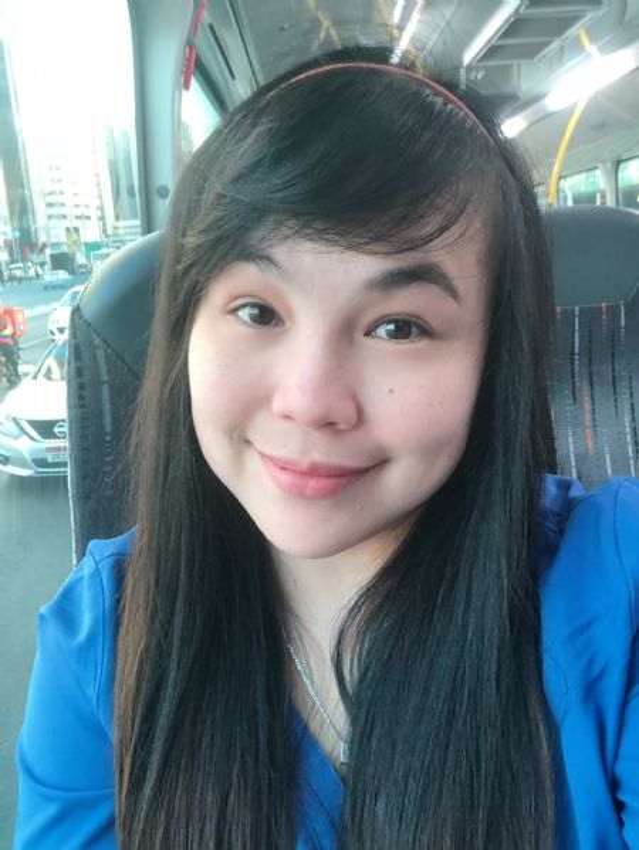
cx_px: 320
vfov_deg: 56.8
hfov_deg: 44.2
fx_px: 787
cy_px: 425
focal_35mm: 32
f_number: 2.2
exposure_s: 1/34
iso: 100
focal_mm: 2.87
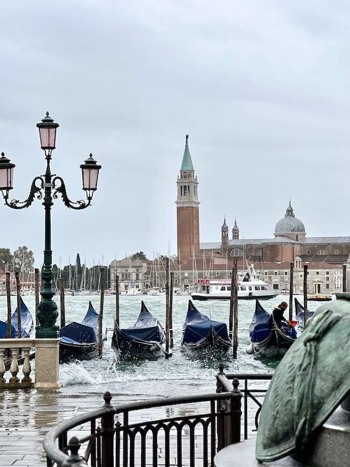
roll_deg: -0.2
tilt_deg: +3.5
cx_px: 175
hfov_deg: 19.1
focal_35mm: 77
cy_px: 234
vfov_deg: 25.3
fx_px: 1038
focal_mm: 9
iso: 32
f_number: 2.8
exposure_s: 1/121
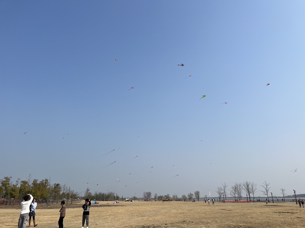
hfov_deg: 67.3
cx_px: 152
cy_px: 114
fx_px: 229
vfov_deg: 53.1
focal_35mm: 26
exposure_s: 1/6494
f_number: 1.6
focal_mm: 5.1
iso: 50
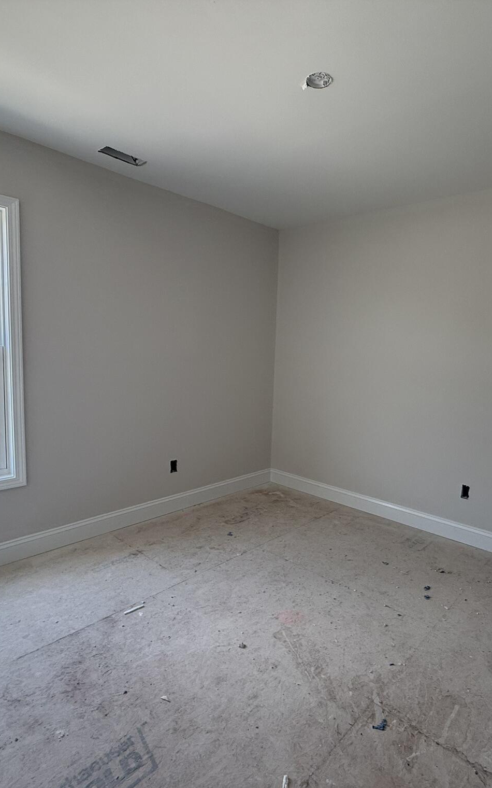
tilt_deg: -5.0
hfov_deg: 59.4
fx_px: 429
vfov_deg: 85.1
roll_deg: -2.0
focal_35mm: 20
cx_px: 284
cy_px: 395
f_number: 2.2
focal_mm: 2.22
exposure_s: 1/99
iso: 80
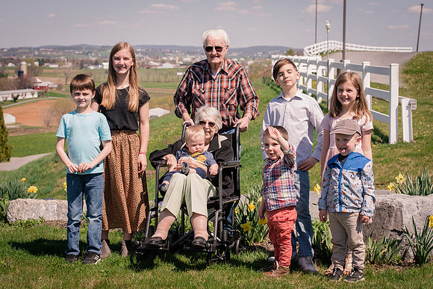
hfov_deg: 26.8
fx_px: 908
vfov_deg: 18.1
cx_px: 218
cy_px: 136
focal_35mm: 75
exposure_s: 1/500
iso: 200
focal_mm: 70
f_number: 7.1
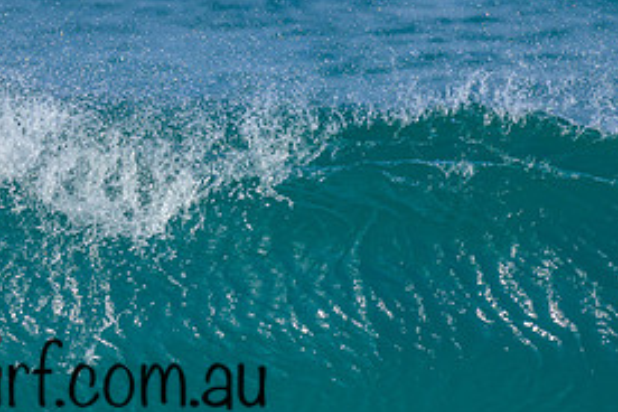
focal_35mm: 2308
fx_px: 39618
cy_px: 271
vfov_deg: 0.6
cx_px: 147
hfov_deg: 0.9
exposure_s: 1/2000
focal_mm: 800
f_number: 6.3
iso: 450
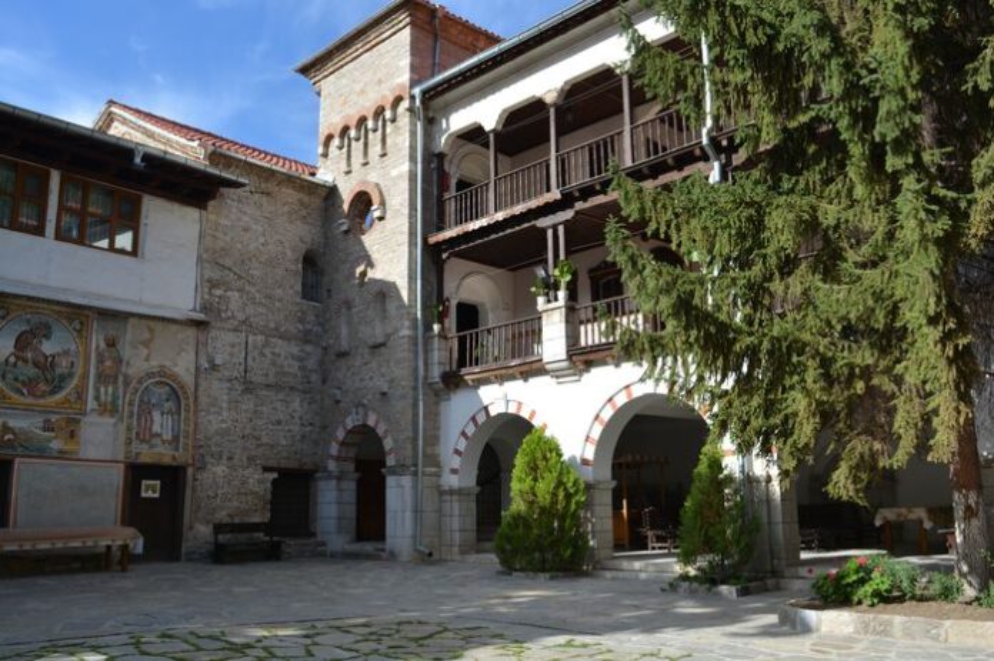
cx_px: 497
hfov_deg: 57.3
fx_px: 910
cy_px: 330
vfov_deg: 39.9
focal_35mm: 33
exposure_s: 1/250
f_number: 8
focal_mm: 22
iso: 100
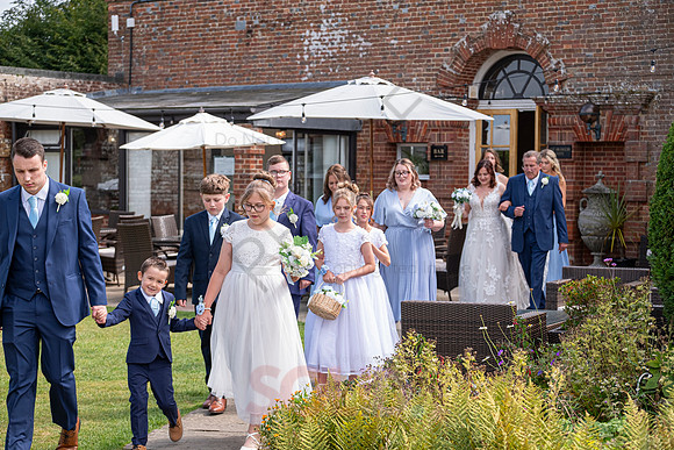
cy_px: 225
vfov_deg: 18.2
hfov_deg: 27.0
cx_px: 337
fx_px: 1404
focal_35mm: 75
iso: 200
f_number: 3.6
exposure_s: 1/640
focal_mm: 50
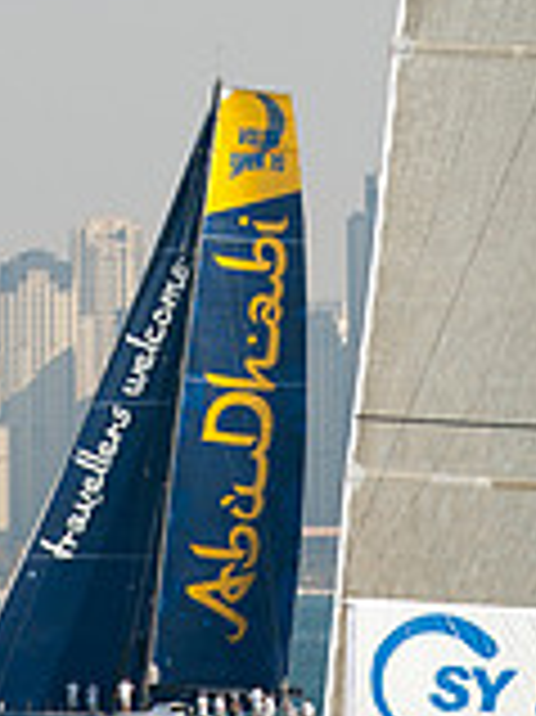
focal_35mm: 545
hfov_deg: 2.7
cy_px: -162
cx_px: 241
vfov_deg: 3.6
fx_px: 11267
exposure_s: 1/1000
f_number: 4
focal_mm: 200
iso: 100
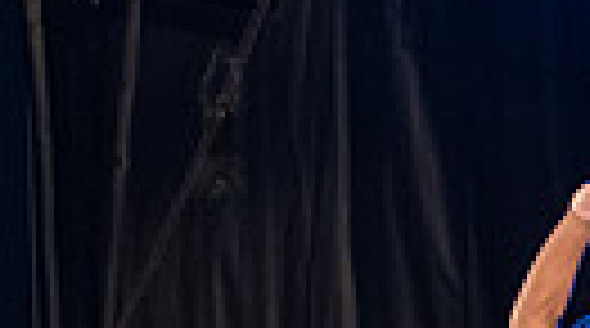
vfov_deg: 4.6
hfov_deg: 8.1
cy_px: 771
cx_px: 1090
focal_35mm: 256
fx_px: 3996
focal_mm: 55
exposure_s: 1/250
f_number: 2.8
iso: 5000
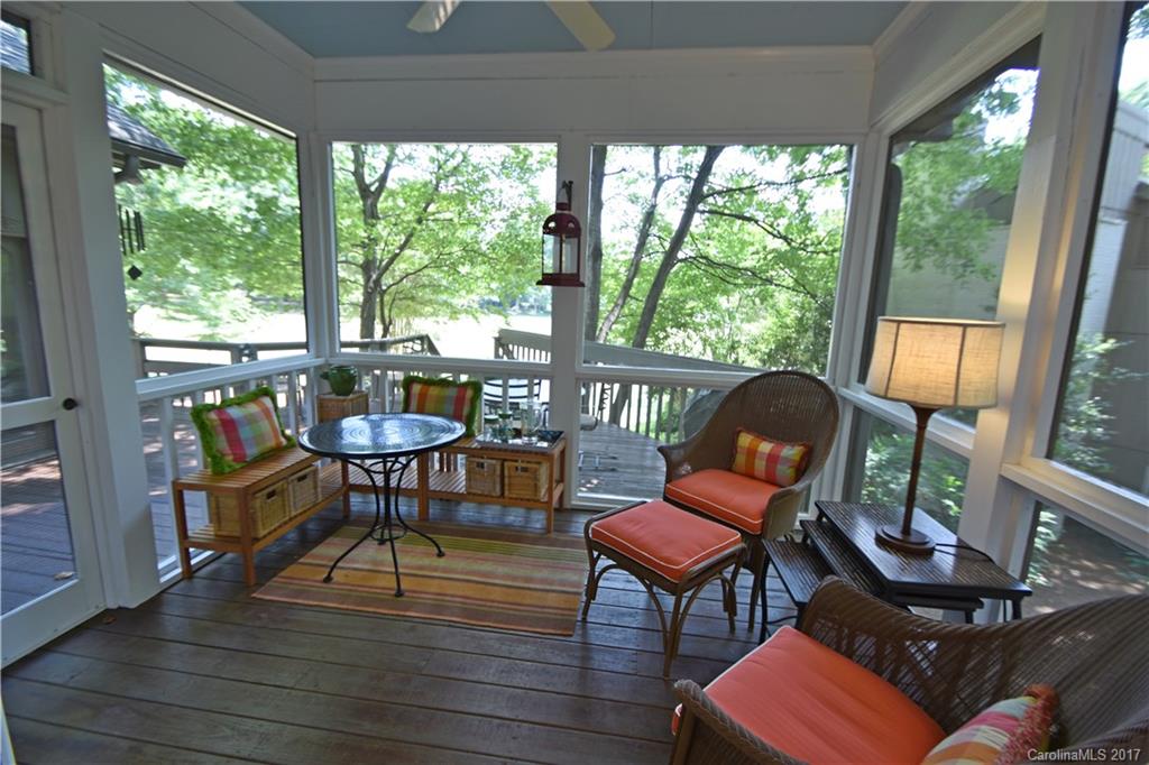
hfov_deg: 100.4
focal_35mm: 15
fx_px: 479
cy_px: 382
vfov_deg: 77.3
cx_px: 574
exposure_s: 1/30
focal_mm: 10
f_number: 3.5
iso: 100
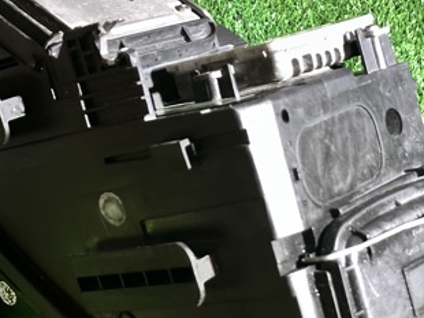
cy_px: 189
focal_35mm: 99
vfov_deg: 15.0
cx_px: 164
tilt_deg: -54.7
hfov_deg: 19.8
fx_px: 1214
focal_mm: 6.86
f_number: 1.78
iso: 800
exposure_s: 1/15
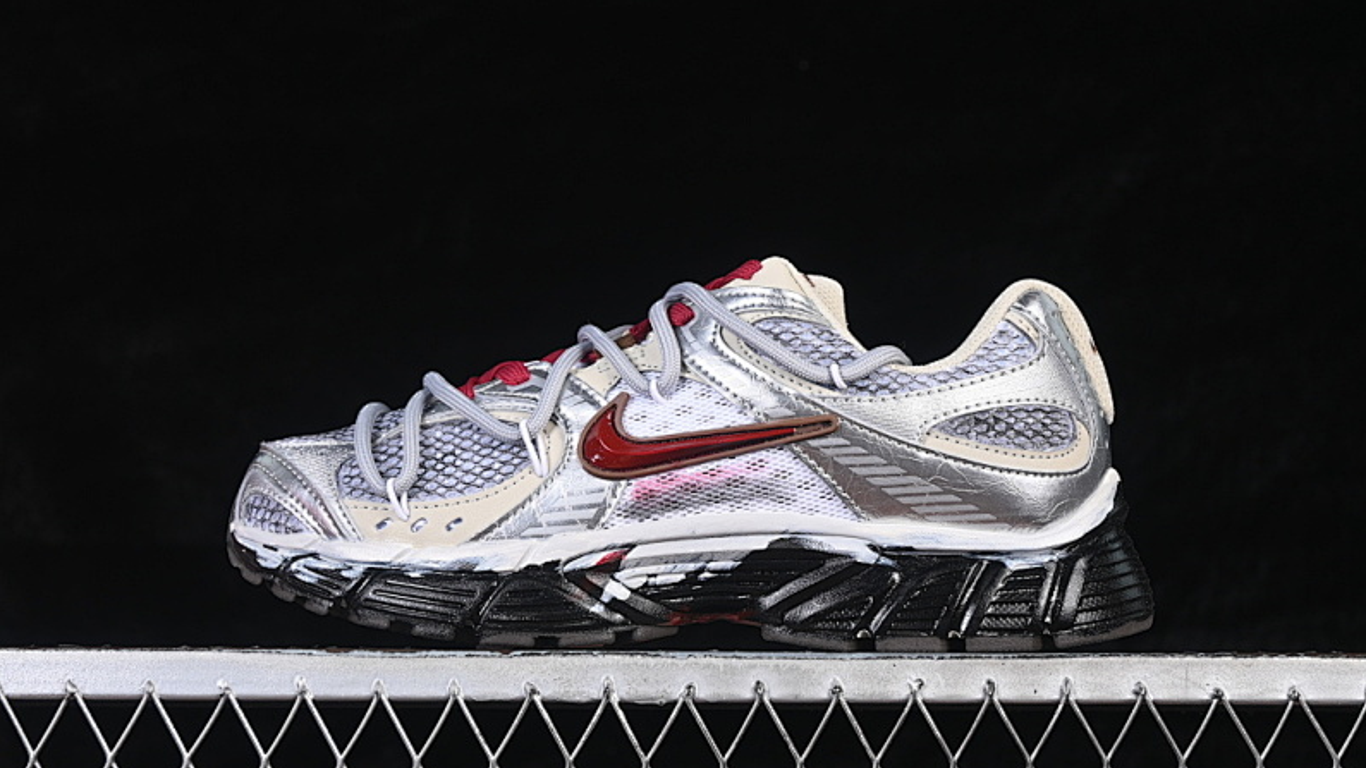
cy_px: 369
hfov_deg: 26.9
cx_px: 686
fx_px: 2861
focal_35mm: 79
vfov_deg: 15.3
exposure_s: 1/60
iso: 160
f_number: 7.1
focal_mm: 50
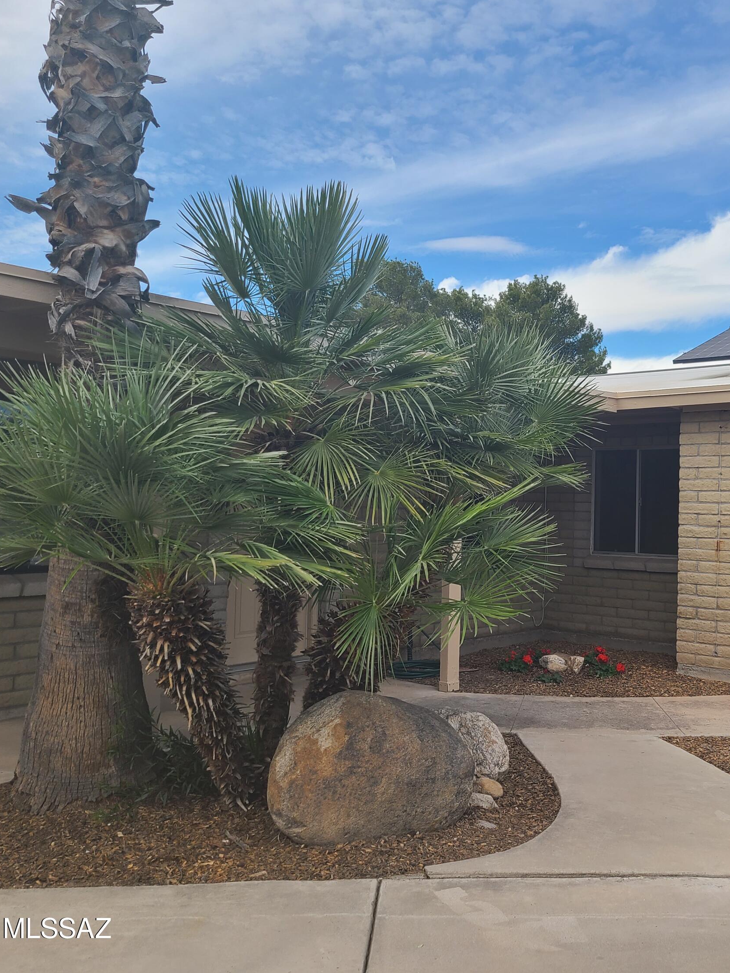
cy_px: 482
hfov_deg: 39.4
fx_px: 984
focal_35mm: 35
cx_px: 566
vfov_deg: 52.6
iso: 40
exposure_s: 1/1188
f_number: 1.8
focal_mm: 5.4
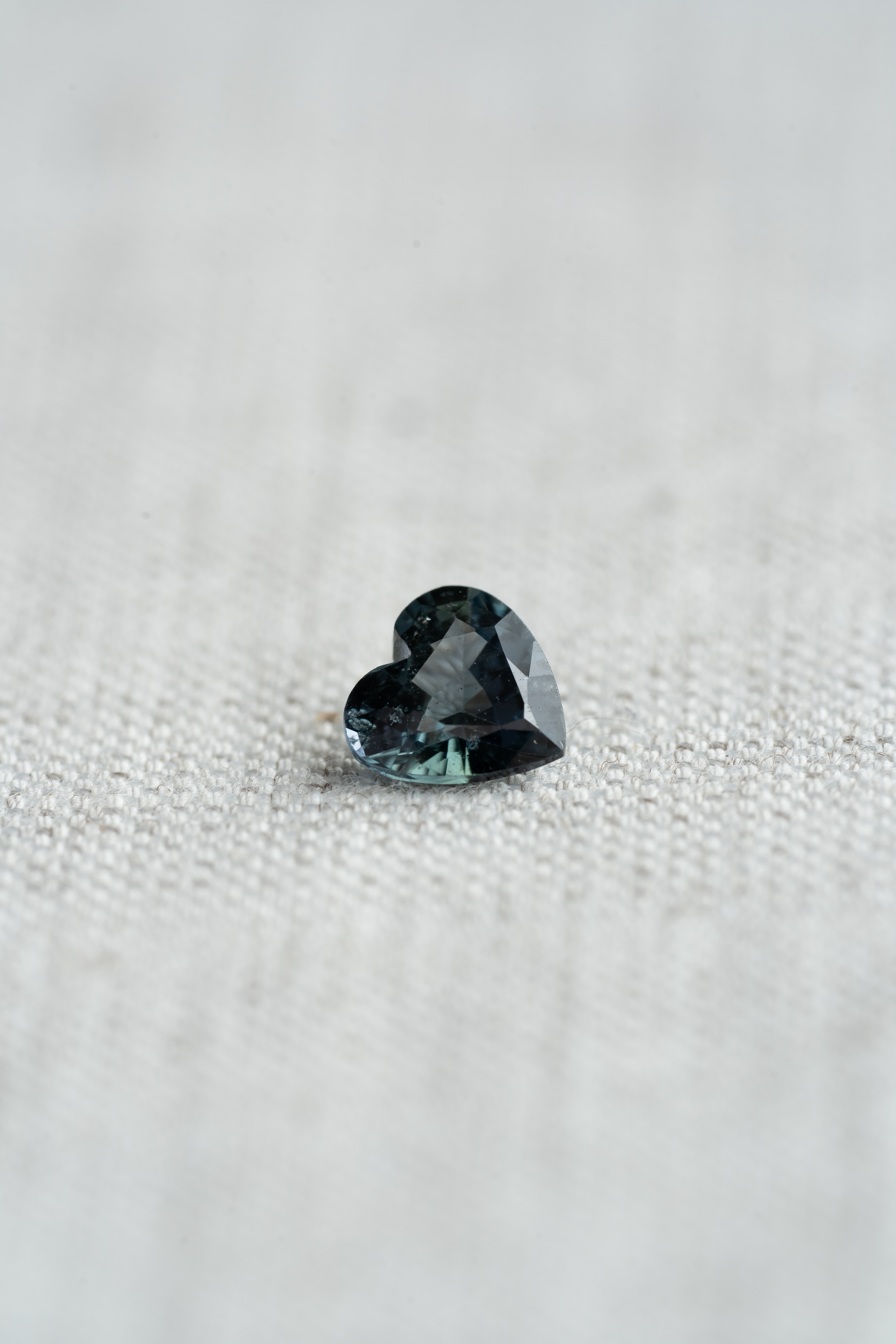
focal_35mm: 90
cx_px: 448
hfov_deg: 15.2
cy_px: 672
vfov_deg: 22.6
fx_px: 3360
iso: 100
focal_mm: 90
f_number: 8
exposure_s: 1/6
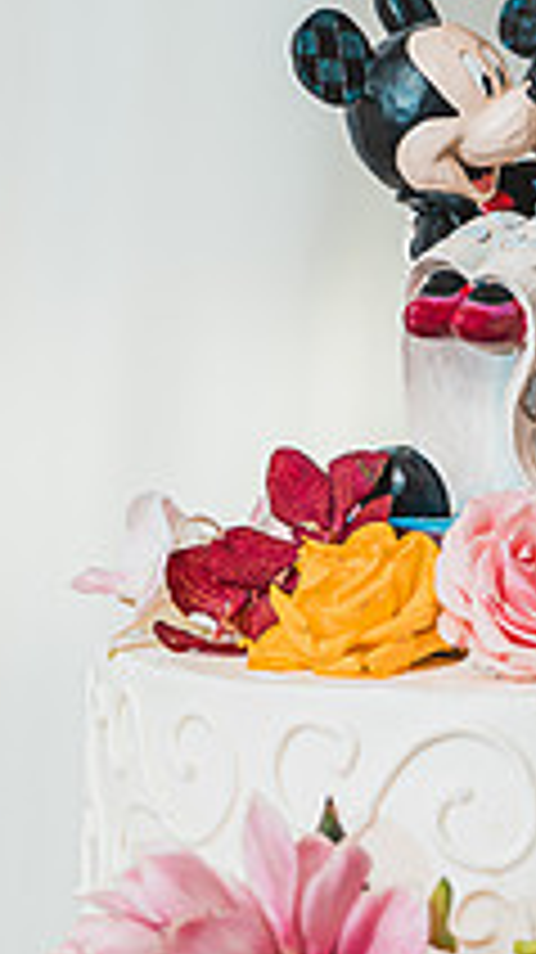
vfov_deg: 3.8
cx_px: 426
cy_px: 537
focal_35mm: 572
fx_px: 14476
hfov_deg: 2.1
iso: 500
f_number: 2.8
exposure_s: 1/250
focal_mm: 168
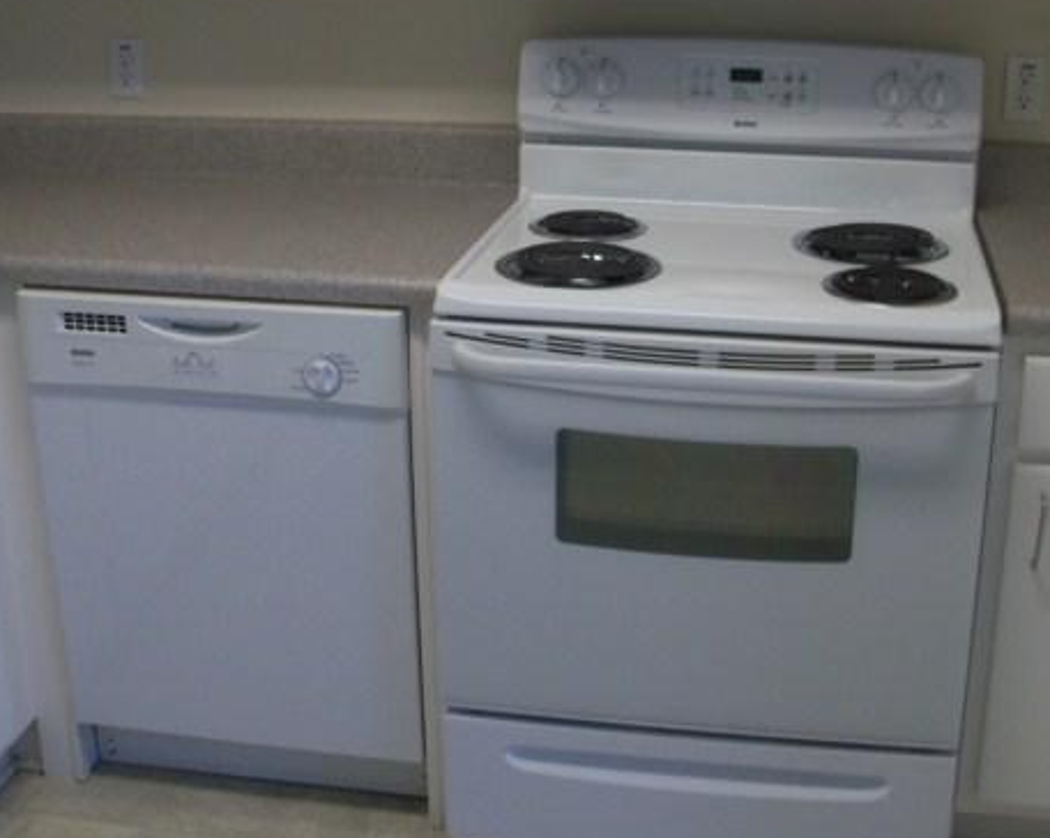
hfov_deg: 38.8
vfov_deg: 31.2
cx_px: 580
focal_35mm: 48
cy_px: 297
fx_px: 1490
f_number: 3
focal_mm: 6.3
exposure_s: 1/30
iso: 100
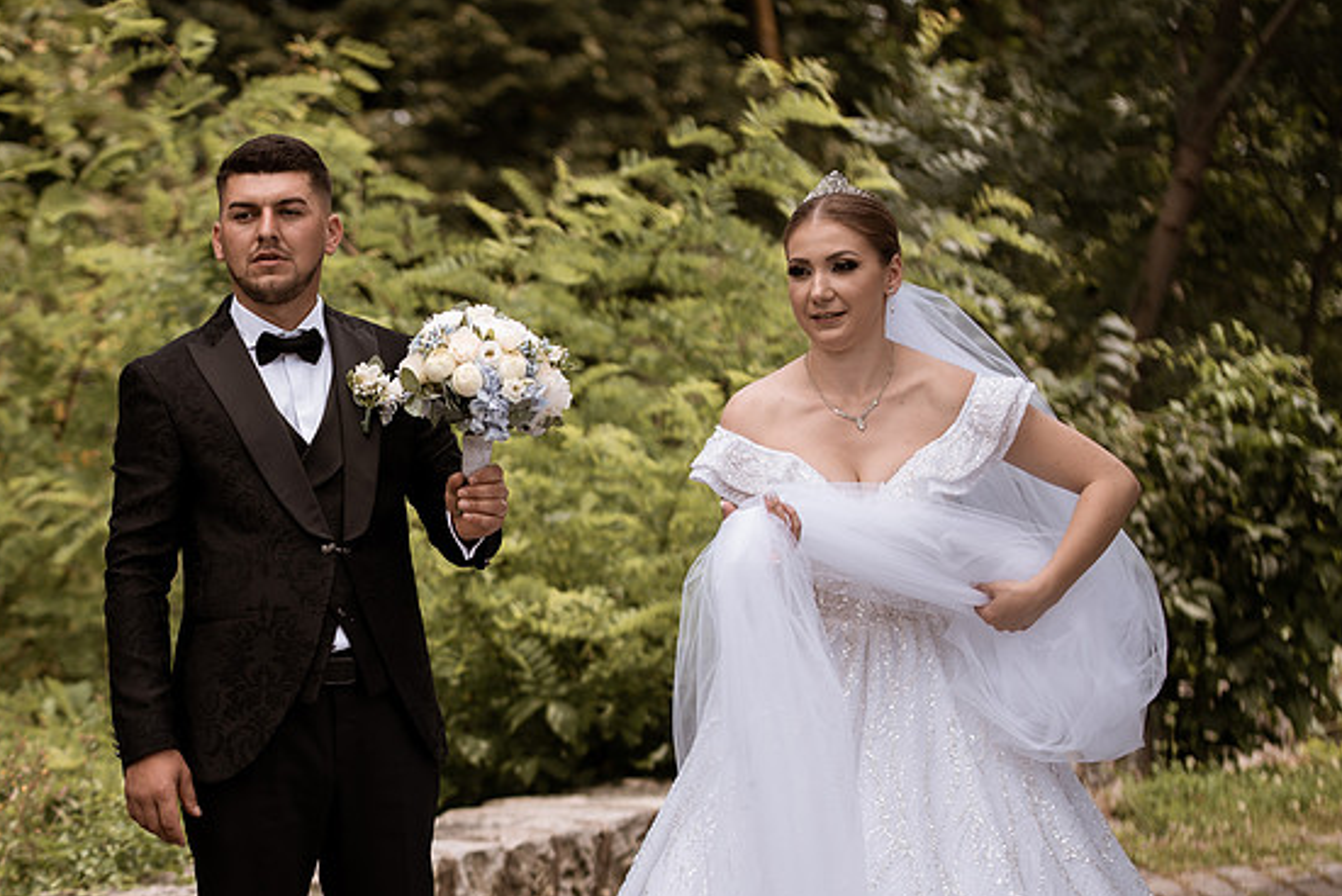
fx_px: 4811
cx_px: 416
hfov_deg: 15.8
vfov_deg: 10.6
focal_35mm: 129
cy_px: 530
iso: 125
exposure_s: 1/640
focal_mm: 90
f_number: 3.2
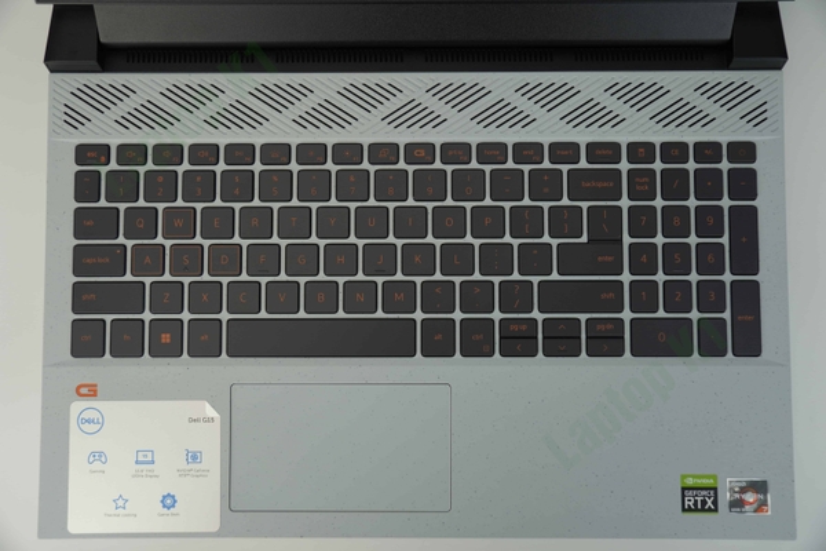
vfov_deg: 35.5
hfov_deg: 51.3
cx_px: 413
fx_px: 860
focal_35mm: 38
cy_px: 276
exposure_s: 1/200
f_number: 2.8
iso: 100
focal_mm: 25
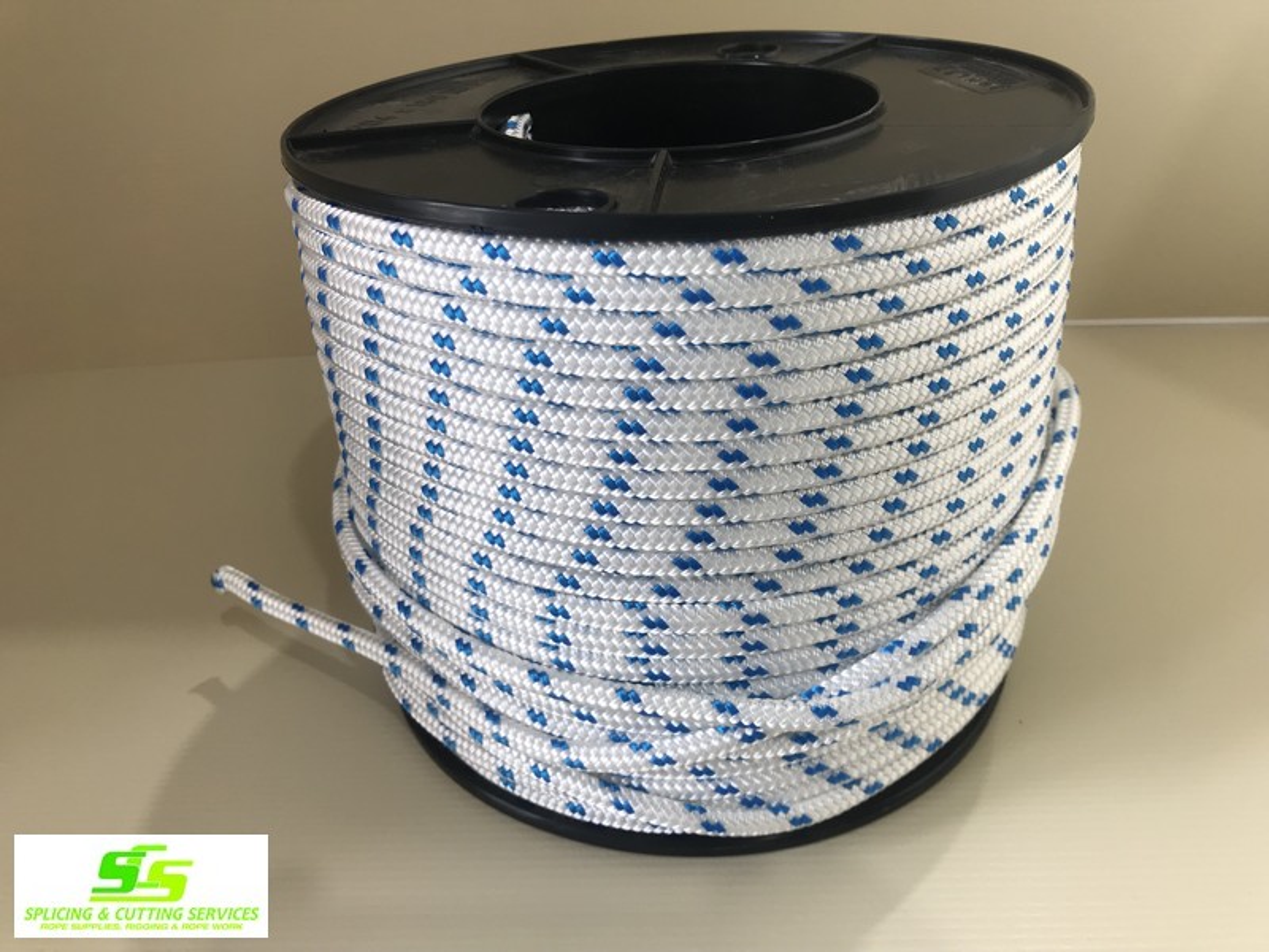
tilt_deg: -30.8
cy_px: 476
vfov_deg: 49.7
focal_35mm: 28
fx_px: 1026
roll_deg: +3.4
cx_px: 634
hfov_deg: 63.4
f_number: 1.8
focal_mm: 3.99
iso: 32
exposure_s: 1/100
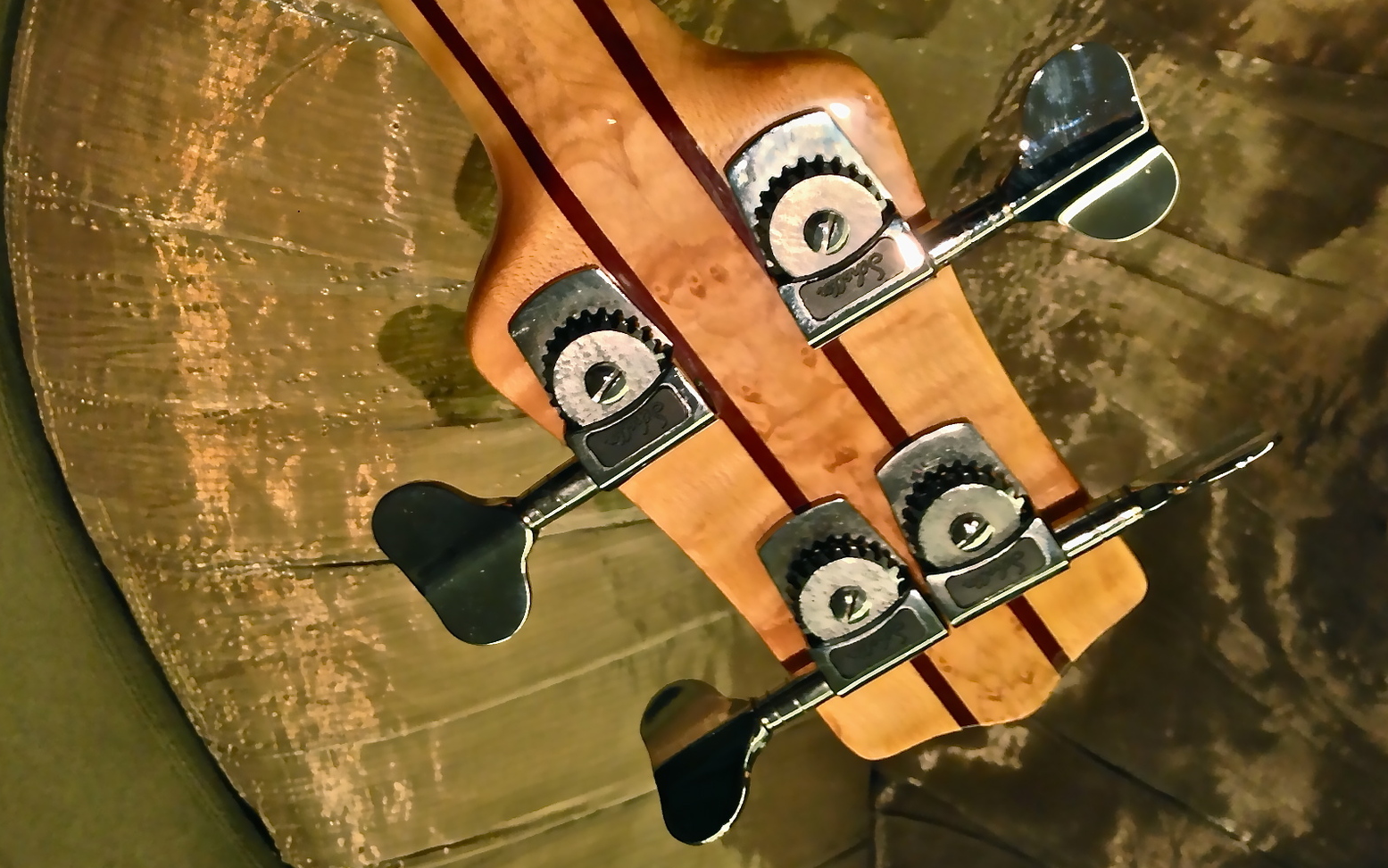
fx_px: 1362
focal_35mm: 36
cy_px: 421
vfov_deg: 35.3
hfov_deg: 54.0
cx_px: 697
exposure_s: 1/20
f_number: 2.4
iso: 250
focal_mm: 4.13
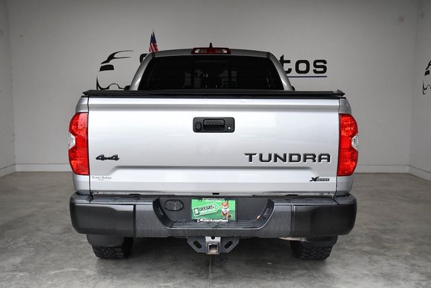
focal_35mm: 40
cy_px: 144
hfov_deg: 48.4
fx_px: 479
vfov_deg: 33.4
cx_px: 216
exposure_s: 1/2500
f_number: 6.3
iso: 2500
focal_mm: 27
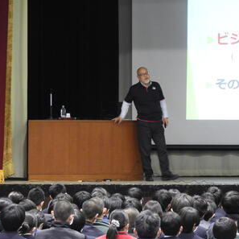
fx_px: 2047
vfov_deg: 6.7
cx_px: 141
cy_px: 119
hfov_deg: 6.7
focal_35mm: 262
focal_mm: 39.4
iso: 800
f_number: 5.3
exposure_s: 1/10
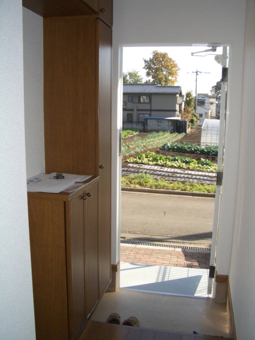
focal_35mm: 35
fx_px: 344
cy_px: 170
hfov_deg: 40.7
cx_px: 128
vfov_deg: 52.6
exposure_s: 1/400
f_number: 4.3
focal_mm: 5.8
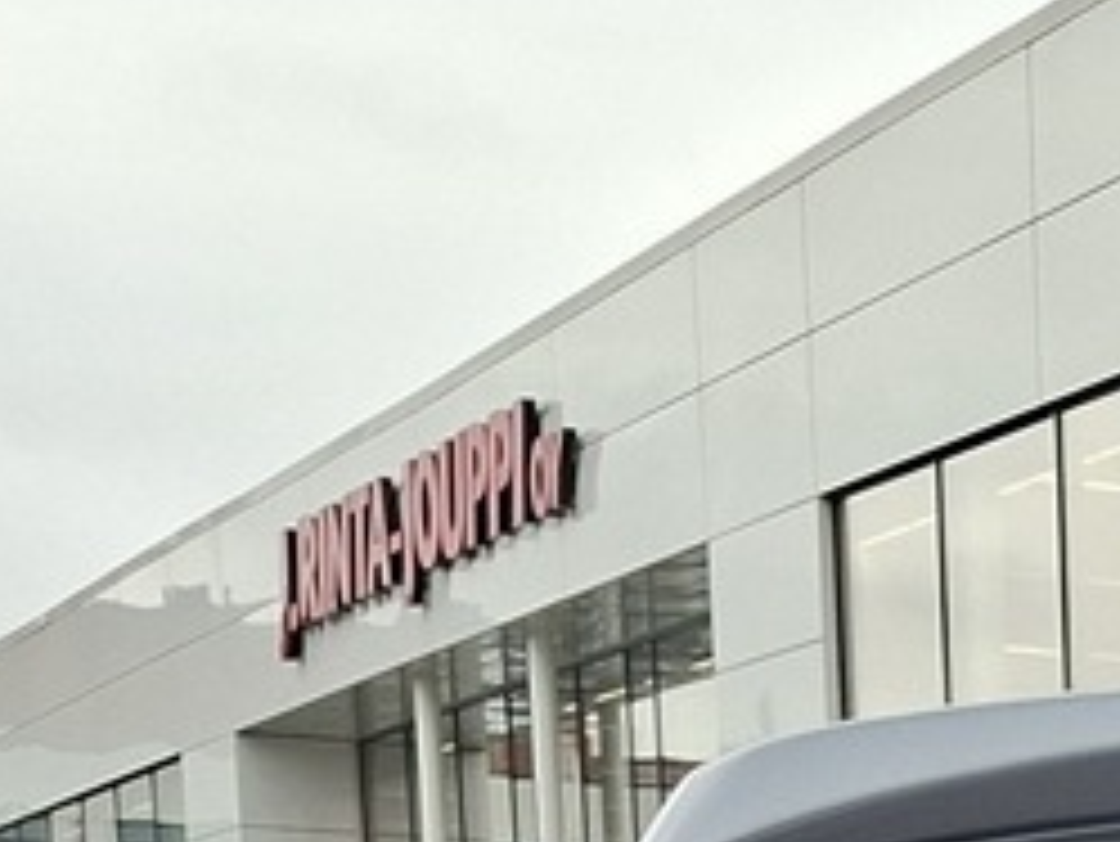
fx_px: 4305
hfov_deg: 13.6
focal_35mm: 133
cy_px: 2175
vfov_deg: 9.6
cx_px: 1844
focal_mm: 5.54
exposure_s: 1/826
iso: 40
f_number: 1.8
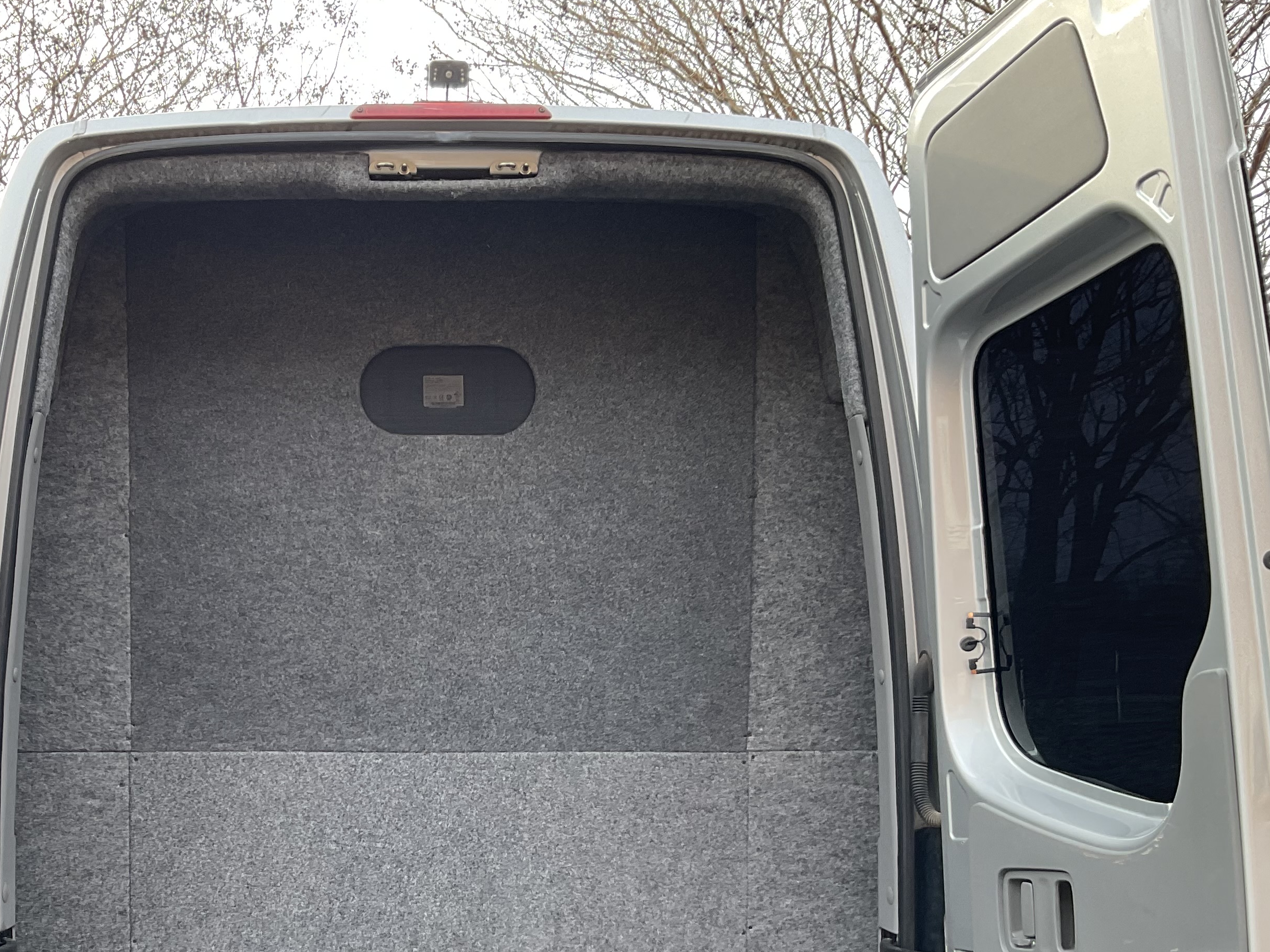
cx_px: 402
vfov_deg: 29.5
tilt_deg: -3.3
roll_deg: -0.3
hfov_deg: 39.1
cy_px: 775
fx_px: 1761
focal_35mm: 48
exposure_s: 1/122
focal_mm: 3
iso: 20
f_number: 1.8
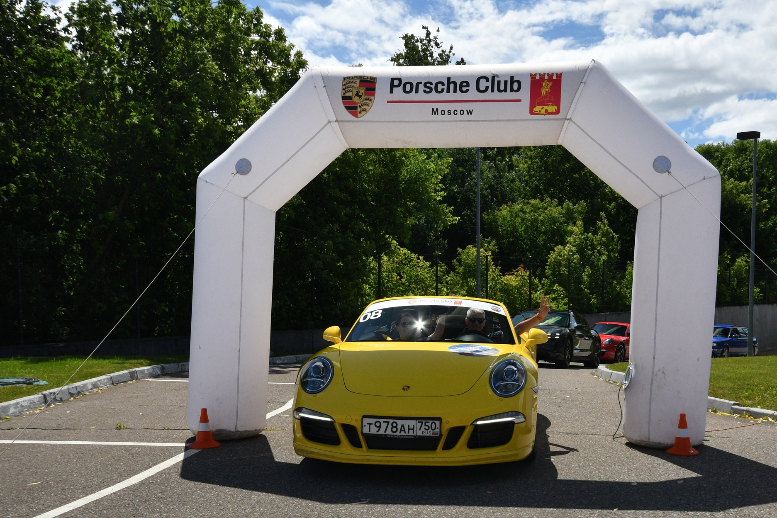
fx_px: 885
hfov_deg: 47.2
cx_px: 450
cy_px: 338
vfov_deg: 32.4
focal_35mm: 41
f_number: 11
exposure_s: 1/500
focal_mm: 20
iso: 500
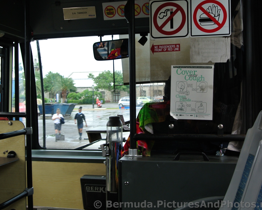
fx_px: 349
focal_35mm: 45
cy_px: 105
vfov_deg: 33.4
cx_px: 122
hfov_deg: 41.1
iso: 100
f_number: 4.2
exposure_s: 1/100
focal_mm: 15.1
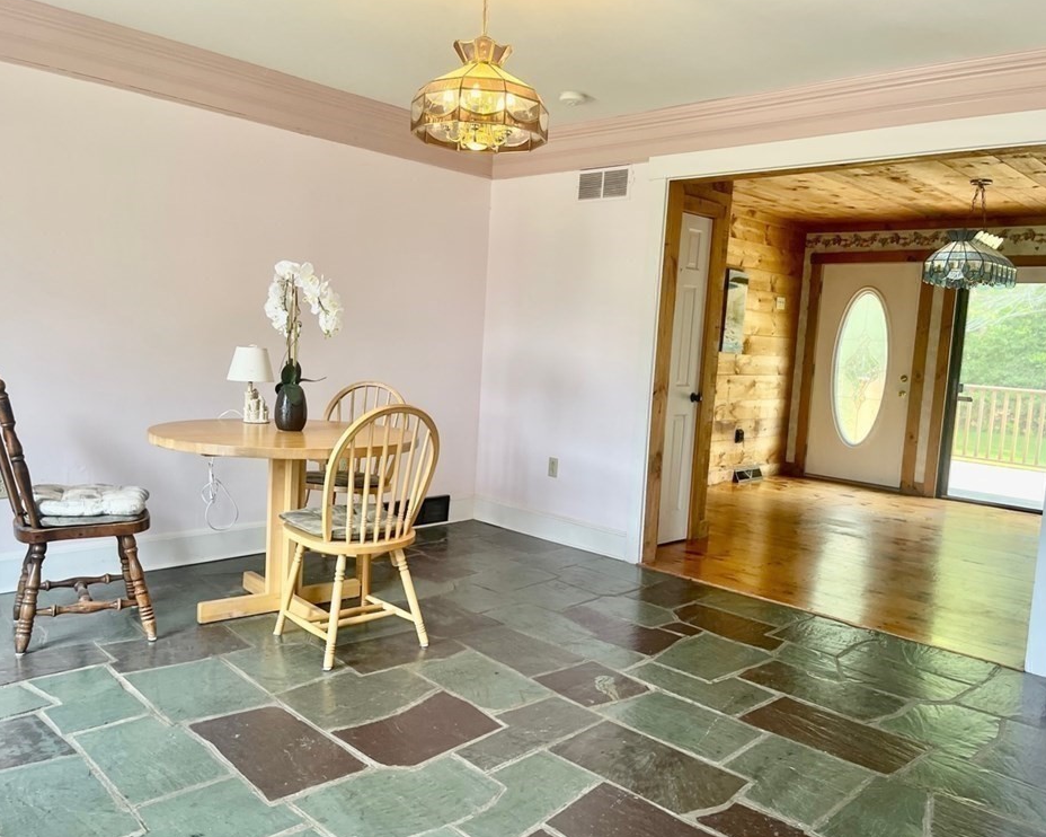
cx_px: 518
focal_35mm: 28
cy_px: 418
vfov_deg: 51.5
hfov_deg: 62.2
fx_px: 867
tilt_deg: -5.6
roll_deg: -3.7
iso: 125
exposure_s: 1/120
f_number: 1.6
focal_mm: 5.1
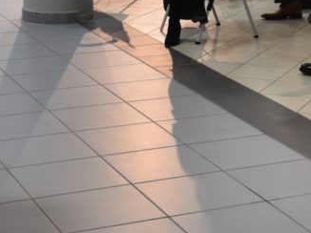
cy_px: -52
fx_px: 1100
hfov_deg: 15.9
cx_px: 281
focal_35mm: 123
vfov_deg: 11.8
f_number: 4.5
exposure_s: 1/80
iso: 800
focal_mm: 27
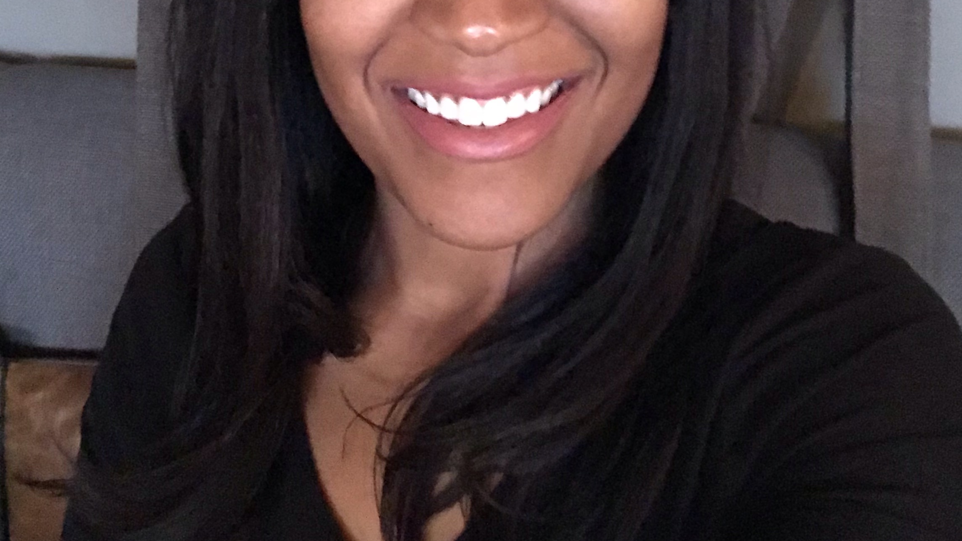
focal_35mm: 47
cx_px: 481
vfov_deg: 24.8
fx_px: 1199
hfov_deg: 43.7
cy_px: 73
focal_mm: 2.87
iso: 800
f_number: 2.2
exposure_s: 1/17
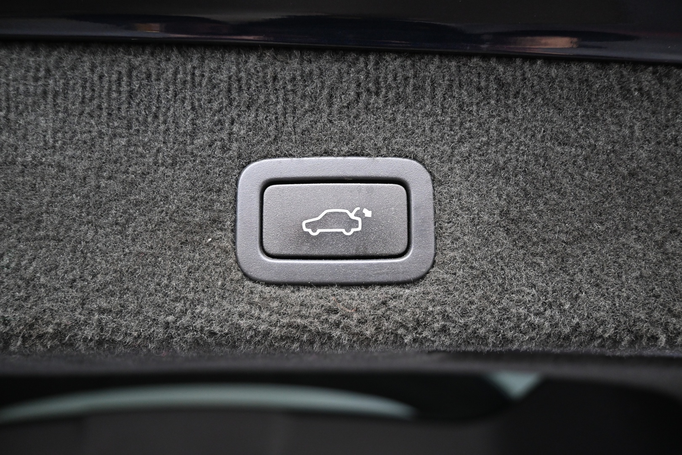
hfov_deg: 64.6
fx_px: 540
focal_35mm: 28
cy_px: 228
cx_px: 341
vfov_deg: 45.7
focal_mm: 19
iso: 1100
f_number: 3.8
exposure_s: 1/30
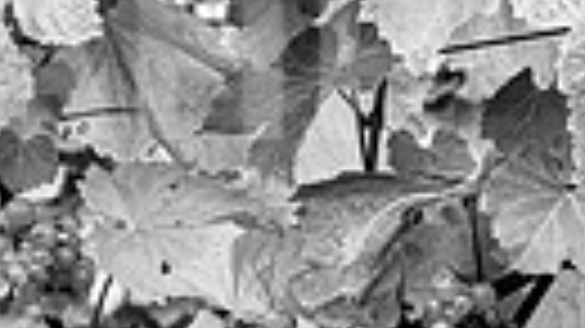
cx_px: 1053
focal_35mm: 145
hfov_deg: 13.3
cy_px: 586
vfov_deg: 8.1
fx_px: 2248
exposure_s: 1/320
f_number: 5
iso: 560
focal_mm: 31
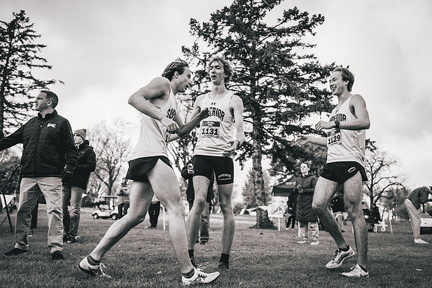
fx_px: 336
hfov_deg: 65.5
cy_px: 144
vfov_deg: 46.4
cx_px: 216
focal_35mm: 28
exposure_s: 1/3200
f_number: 2
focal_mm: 28
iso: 200
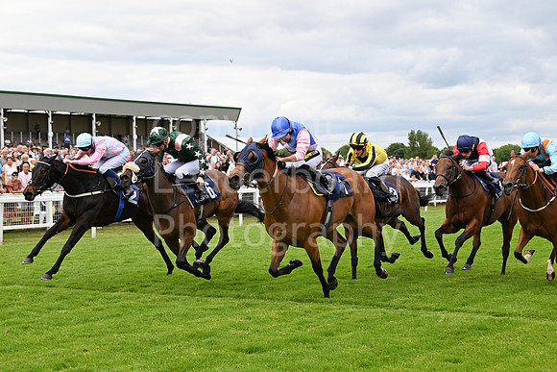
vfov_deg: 19.5
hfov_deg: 28.8
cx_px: 278
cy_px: 186
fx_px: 1083
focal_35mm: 70
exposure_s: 1/1600
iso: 640
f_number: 5.6
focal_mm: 70
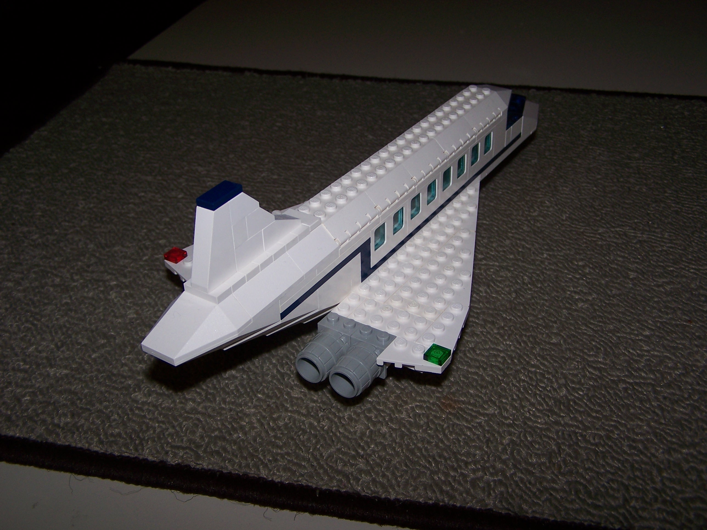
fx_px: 776
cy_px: 265
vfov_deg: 37.7
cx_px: 354
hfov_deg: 49.0
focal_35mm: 38
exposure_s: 1/60
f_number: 2.8
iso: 80
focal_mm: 6.3
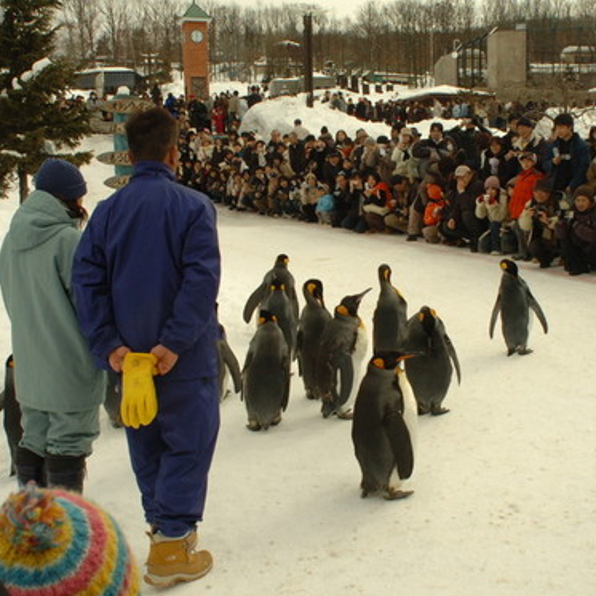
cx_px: 377
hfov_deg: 40.6
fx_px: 799
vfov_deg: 40.9
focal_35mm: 41
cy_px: 306
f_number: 11
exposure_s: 1/500
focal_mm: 20
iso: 200
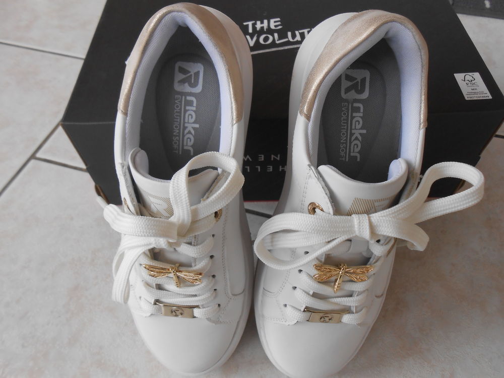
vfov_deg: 53.1
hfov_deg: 67.3
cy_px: 189
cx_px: 252
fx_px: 379
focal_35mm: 26
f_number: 3.5
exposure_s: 1/30
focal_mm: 4.6
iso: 160
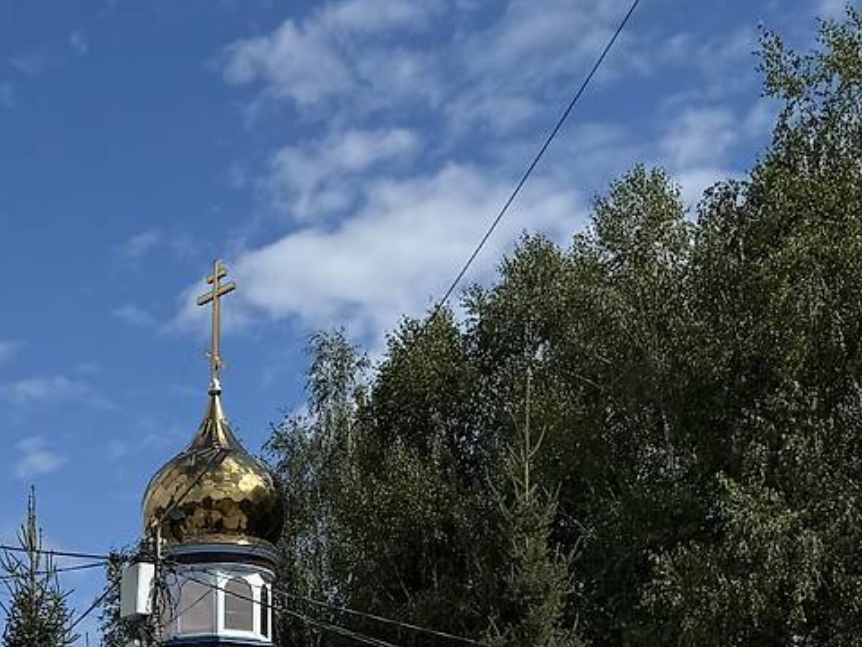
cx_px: 108
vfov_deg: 23.7
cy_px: 591
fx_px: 1494
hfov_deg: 30.9
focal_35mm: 60
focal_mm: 6.76
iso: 80
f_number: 1.78
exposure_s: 1/7092
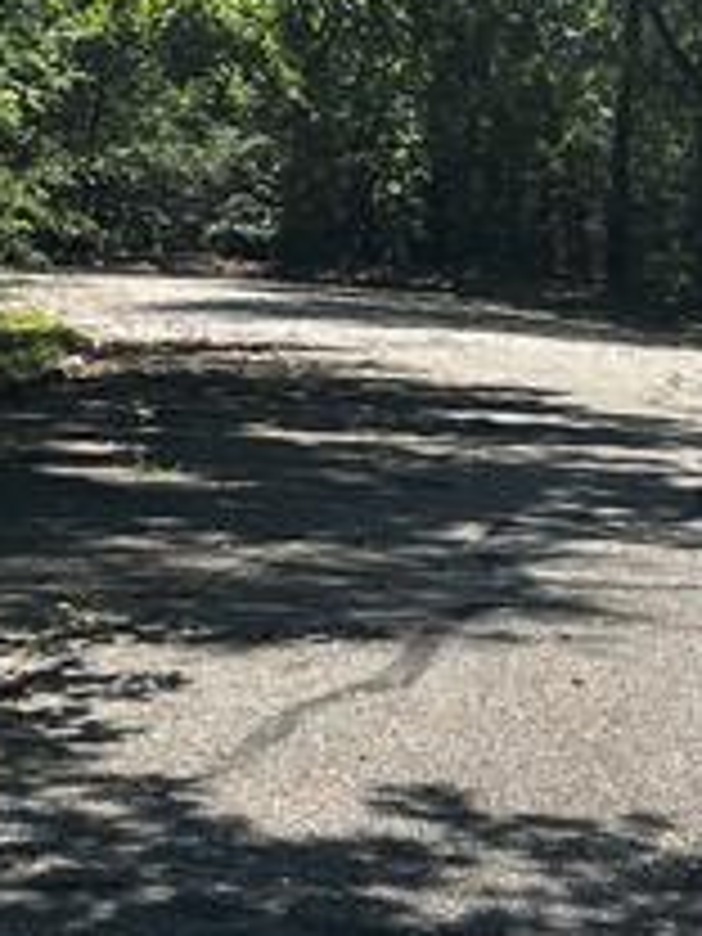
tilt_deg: -7.9
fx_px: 2596
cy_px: 374
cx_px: 608
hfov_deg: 15.3
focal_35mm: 96
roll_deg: -5.5
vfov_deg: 20.4
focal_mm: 5.1
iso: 50
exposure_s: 1/1355
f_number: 1.6
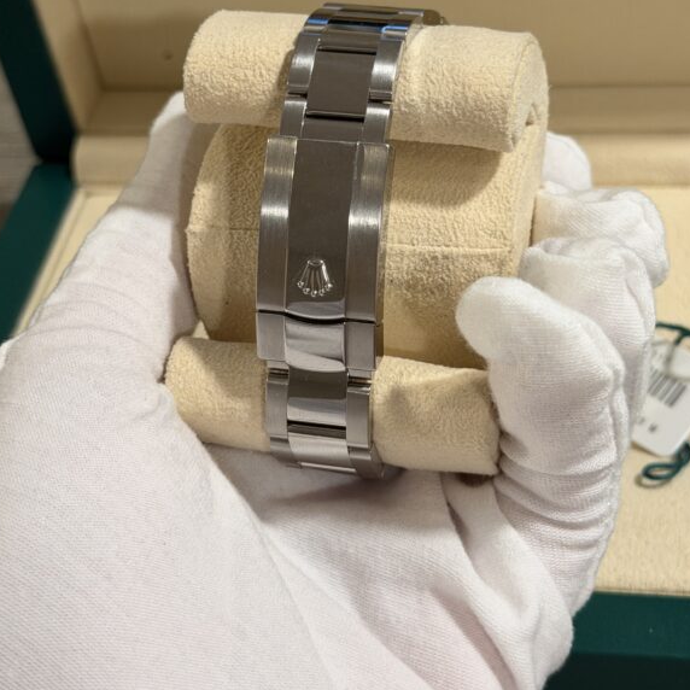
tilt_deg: -41.3
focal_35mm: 76
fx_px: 1714
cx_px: 386
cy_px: 229
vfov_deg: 22.7
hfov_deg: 22.8
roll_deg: +10.9
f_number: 1.78
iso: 200
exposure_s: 1/40
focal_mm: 6.76
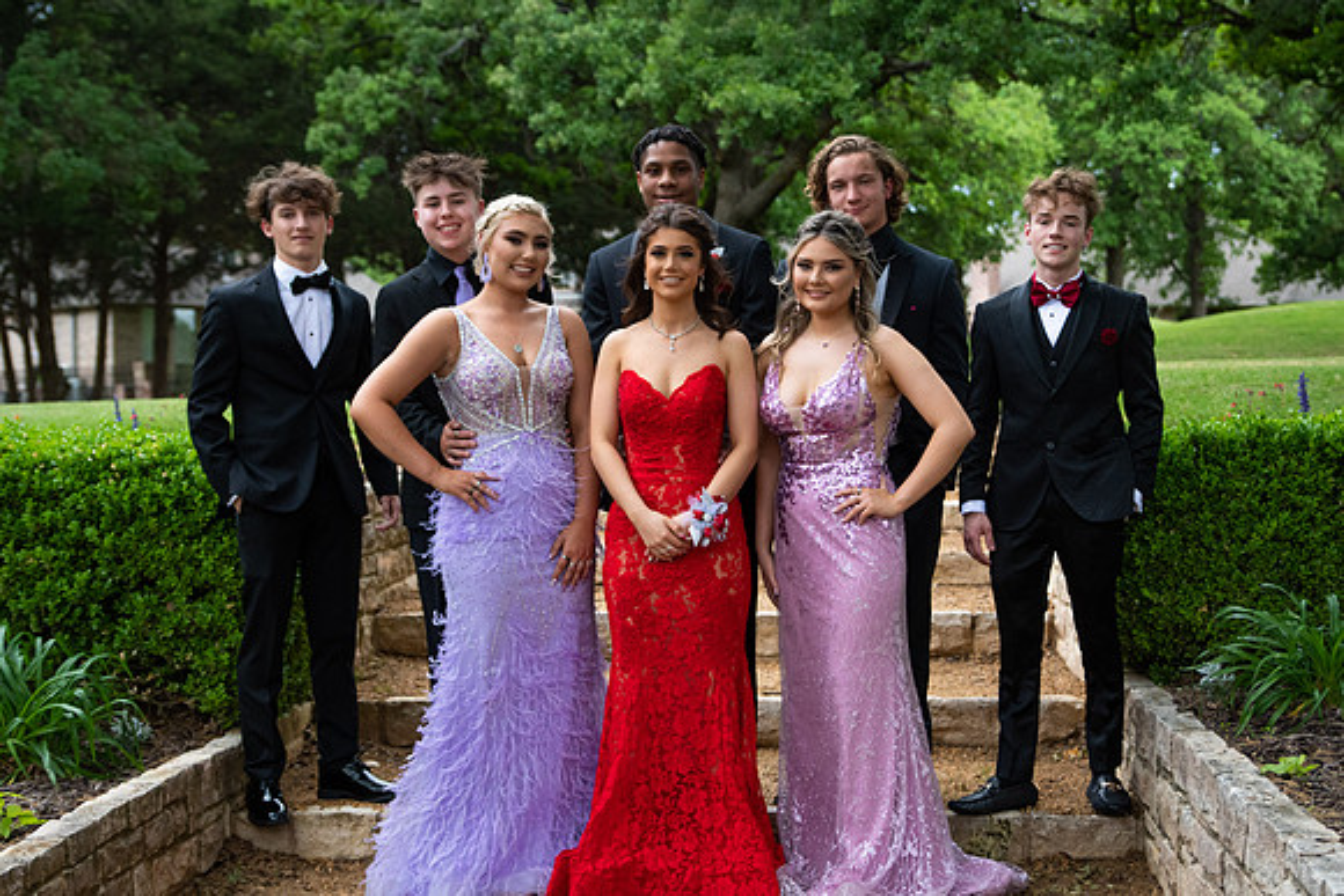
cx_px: 683
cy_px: 448
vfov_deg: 24.2
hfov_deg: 35.6
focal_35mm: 56
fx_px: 2091
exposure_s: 1/1000
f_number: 2.8
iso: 640
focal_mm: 36
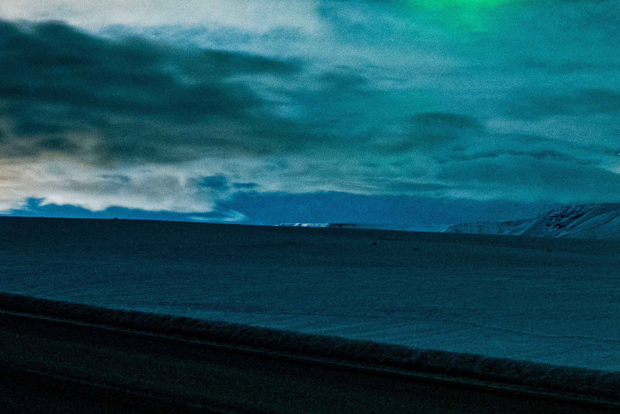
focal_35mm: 90
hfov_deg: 19.3
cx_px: 968
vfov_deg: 14.5
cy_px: -136
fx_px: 1550
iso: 800
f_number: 2.8
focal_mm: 24
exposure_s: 13
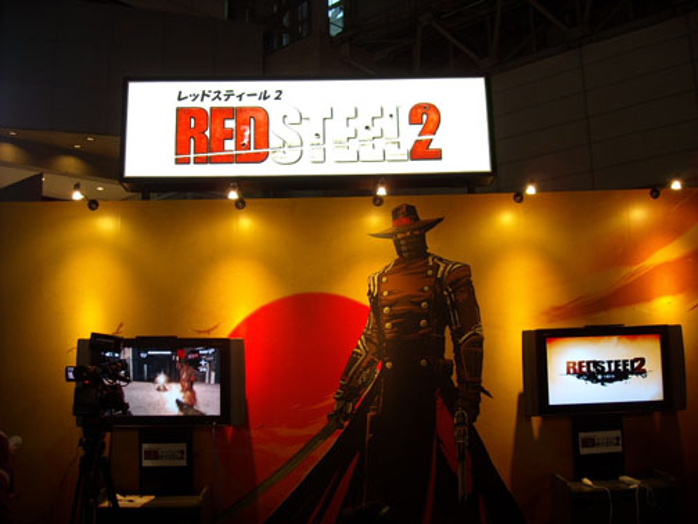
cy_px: 262
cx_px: 349
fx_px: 706
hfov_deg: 52.6
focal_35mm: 35
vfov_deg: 40.7
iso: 64
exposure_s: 1/15
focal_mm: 5.7
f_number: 2.8
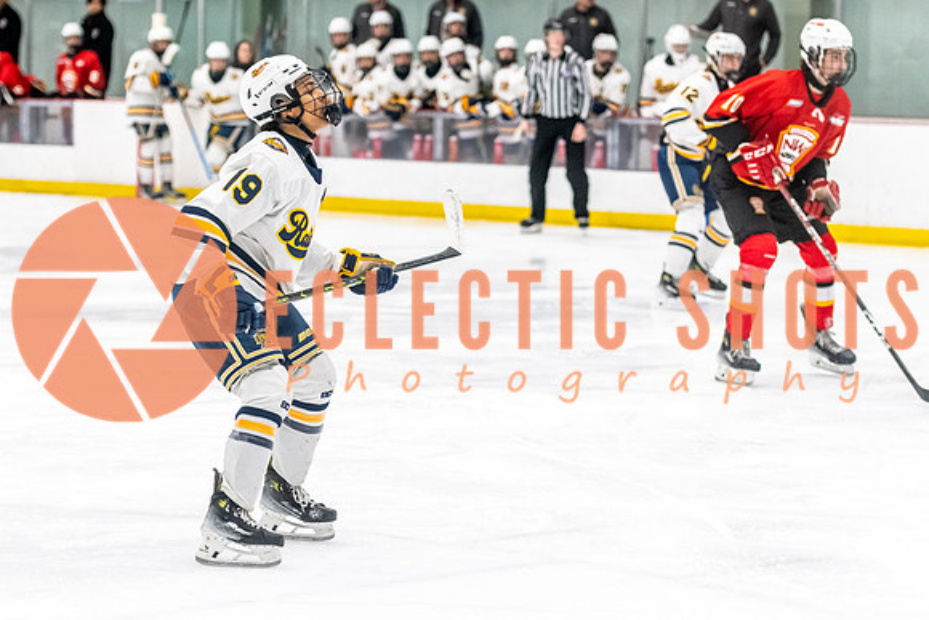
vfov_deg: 9.9
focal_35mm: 139
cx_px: 357
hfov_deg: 14.8
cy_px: 381
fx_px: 3577
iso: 3200
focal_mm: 85
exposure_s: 1/800
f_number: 2.8
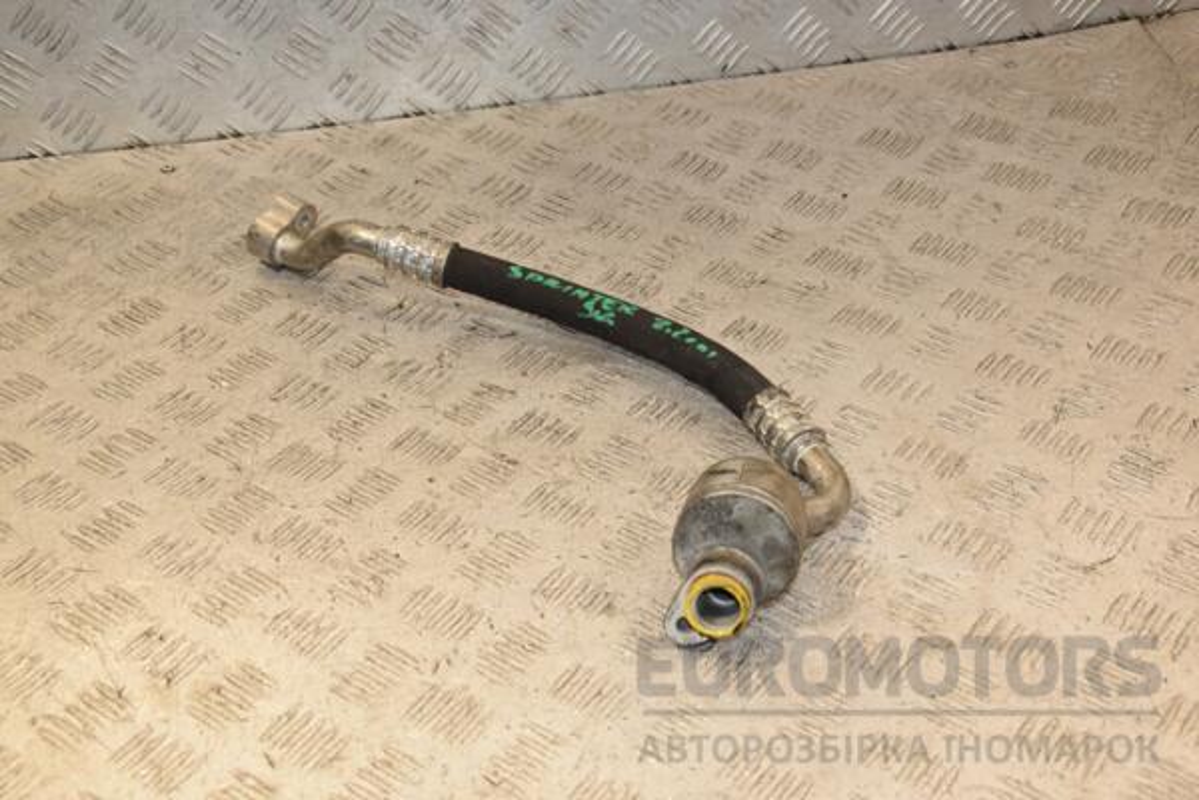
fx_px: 1748
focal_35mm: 52
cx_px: 600
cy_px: 400
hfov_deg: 37.9
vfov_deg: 25.8
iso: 800
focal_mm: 35
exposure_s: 1/200
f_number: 7.1
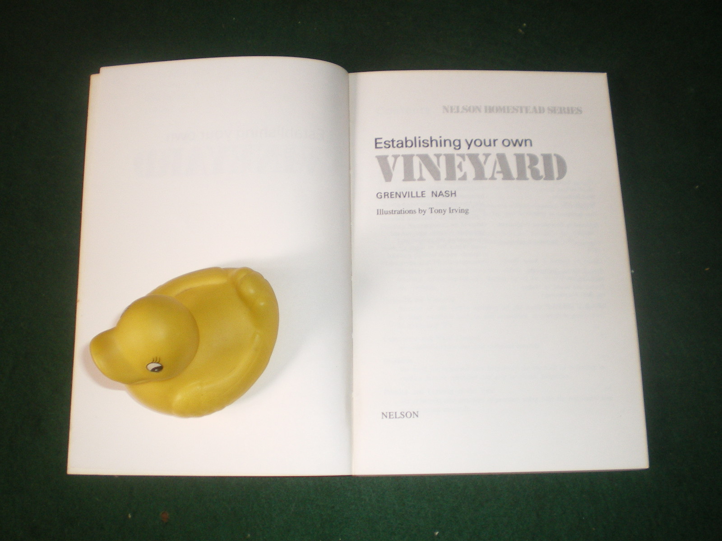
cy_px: 270
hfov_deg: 49.0
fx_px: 793
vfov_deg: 37.7
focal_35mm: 38
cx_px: 361
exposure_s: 1/50
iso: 200
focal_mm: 6.3
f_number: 3.1
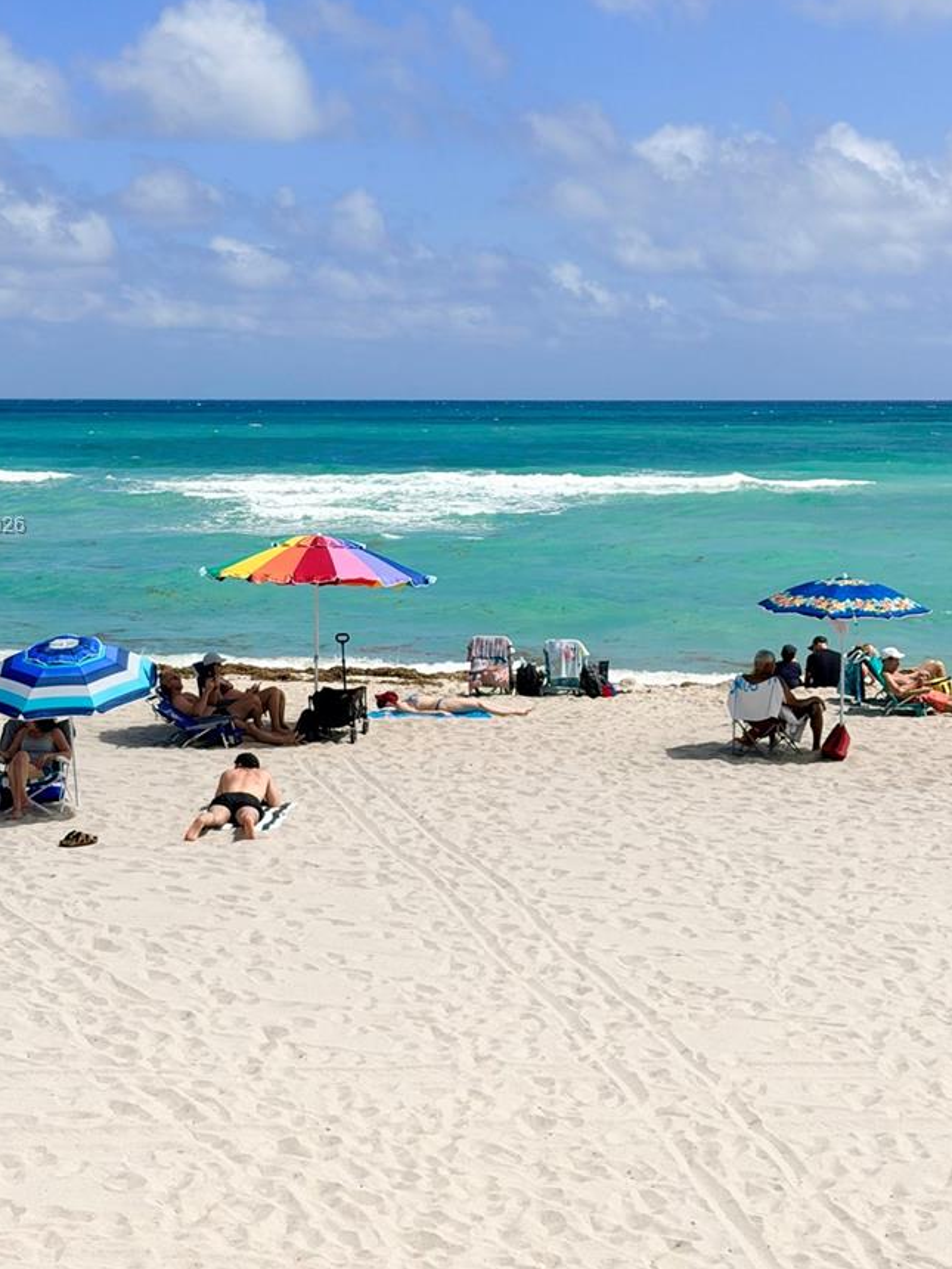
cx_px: 416
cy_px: 527
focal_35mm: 67
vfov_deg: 28.9
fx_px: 2457
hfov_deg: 21.9
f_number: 1.78
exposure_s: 1/13333
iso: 80
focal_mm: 6.76
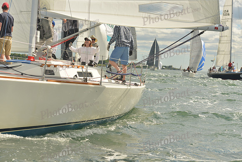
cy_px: 81
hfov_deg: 28.8
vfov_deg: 19.5
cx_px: 121
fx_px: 471
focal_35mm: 70
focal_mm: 70
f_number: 5.6
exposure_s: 1/640
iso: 400
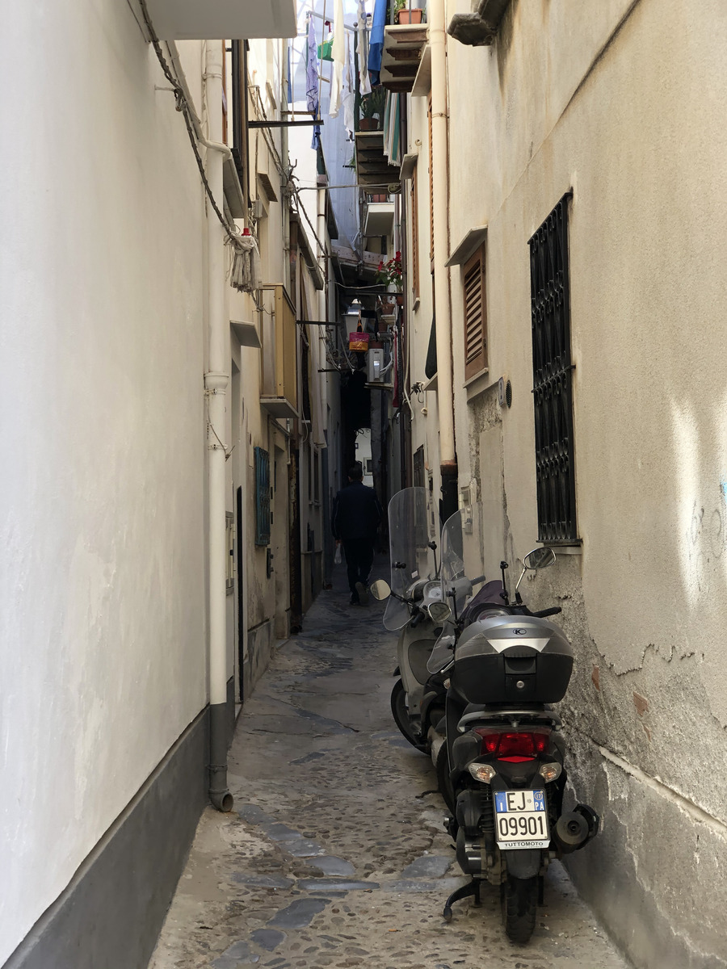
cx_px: 364
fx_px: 1456
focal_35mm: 52
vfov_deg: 36.8
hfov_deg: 28.0
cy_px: 484
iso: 16
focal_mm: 6
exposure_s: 1/120
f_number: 2.4
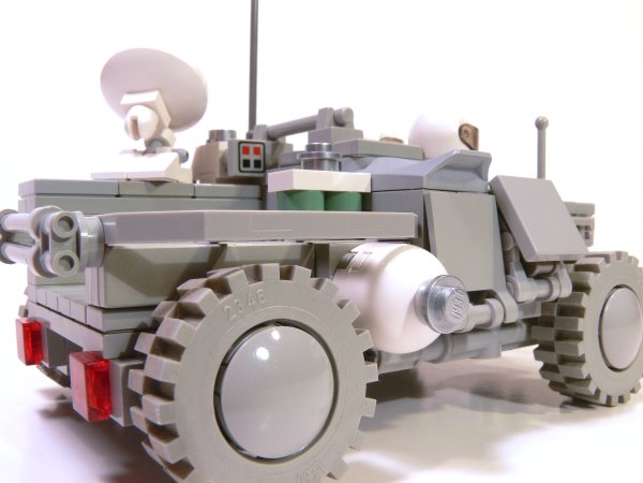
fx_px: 650
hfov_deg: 52.6
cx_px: 322
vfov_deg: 40.7
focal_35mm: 35
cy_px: 242
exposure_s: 1/4
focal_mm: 7.4
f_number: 8
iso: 80
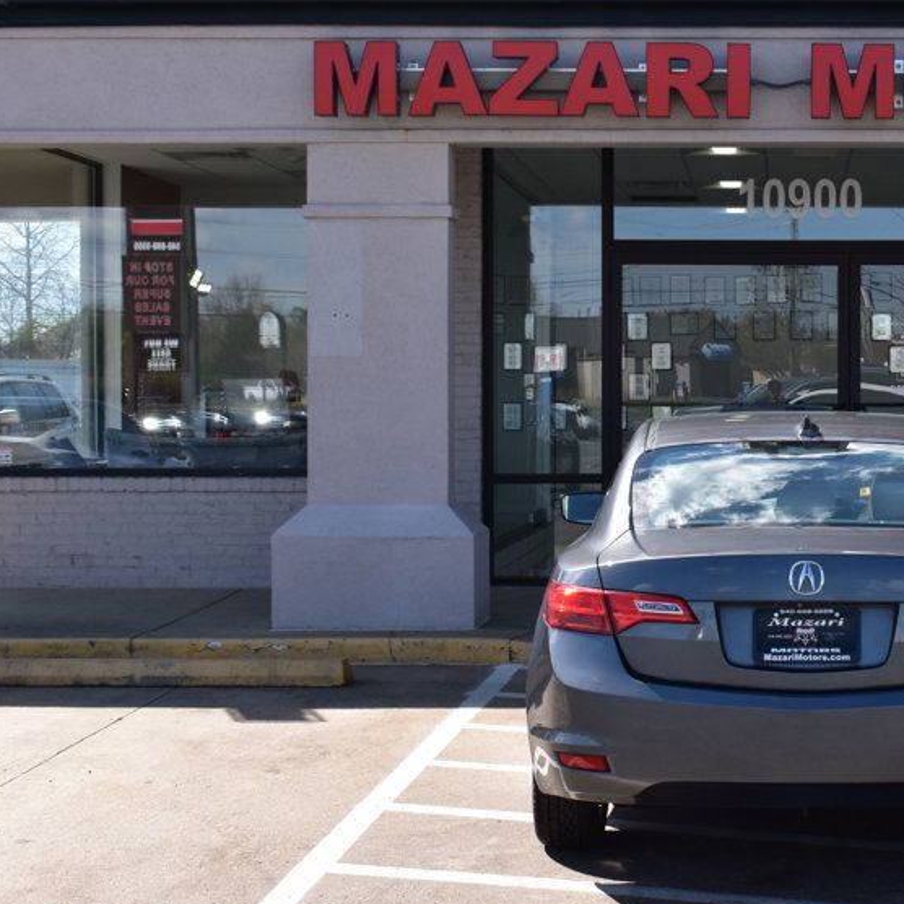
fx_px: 2150
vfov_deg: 23.7
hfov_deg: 23.2
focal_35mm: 73
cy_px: 441
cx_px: 798
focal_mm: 31
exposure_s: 1/400
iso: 400
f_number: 11
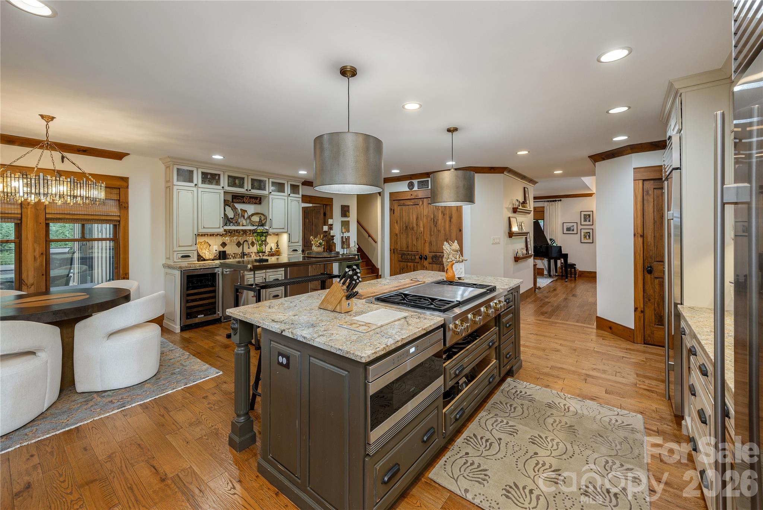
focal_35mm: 14
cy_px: 255
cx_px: 382
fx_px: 297
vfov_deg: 81.3
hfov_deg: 104.2
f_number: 7.1
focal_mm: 14
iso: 320
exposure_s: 1/20
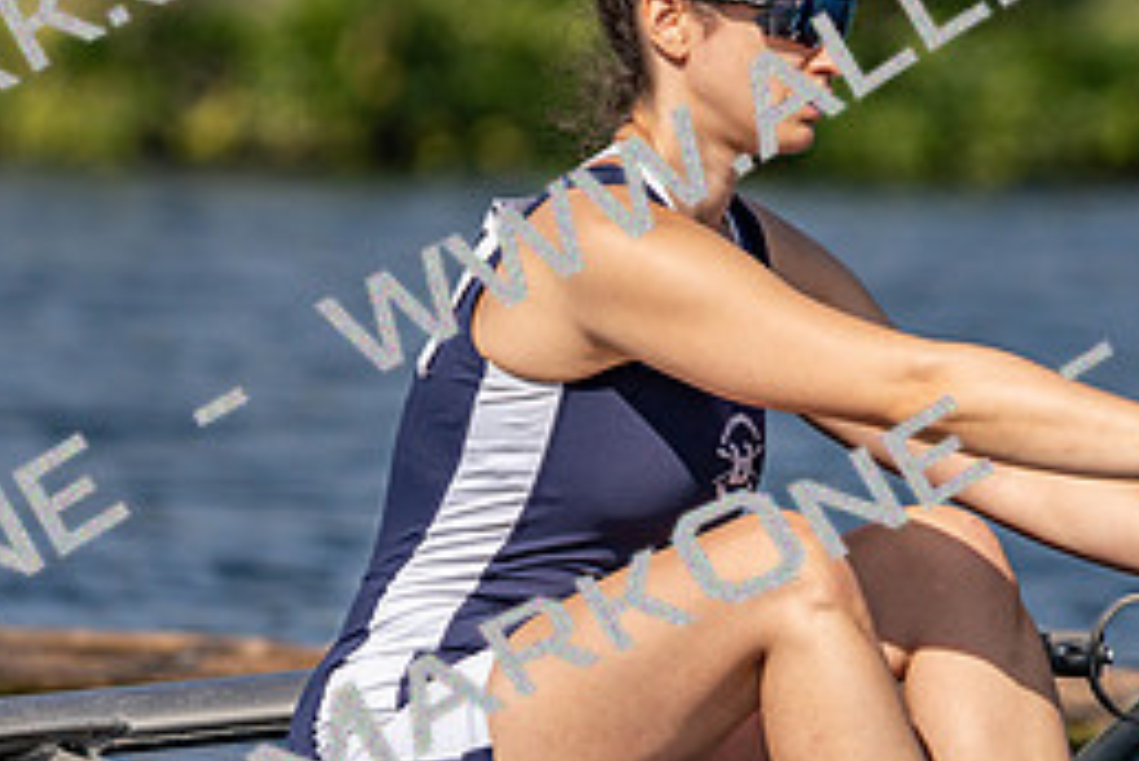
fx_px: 26844
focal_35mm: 848
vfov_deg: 1.6
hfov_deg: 2.4
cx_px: 862
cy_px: 385
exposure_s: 1/1600
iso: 125
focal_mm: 379
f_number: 6.3
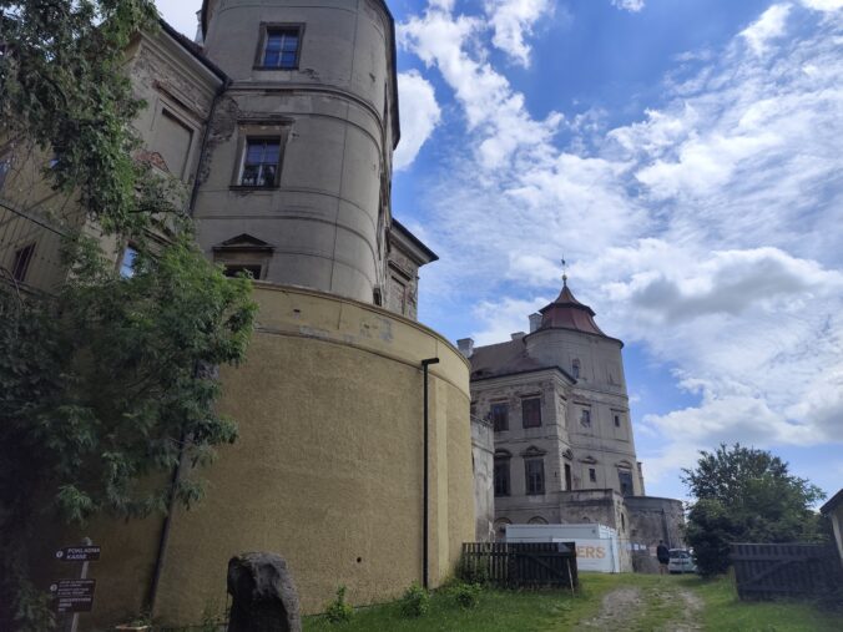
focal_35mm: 23
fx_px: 560
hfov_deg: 73.9
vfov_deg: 58.9
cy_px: 316
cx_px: 422
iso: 50
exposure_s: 1/2456
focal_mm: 6.19
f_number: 1.65
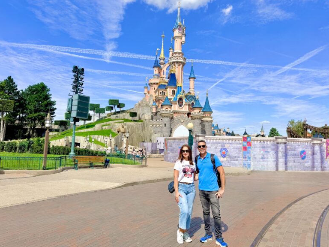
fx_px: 238
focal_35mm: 25
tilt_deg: +4.7
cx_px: 170
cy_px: 122
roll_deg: -1.9
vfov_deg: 54.9
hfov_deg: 69.4
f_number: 1.78
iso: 80
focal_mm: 6.76
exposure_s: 1/6711
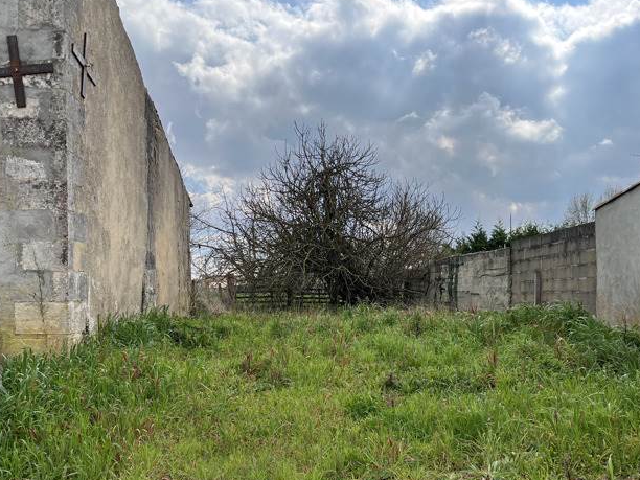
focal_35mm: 34
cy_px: 306
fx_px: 629
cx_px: 337
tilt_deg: -0.9
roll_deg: +1.3
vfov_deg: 41.4
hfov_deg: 53.9
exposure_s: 1/3049
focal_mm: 5.1
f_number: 1.6
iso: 50
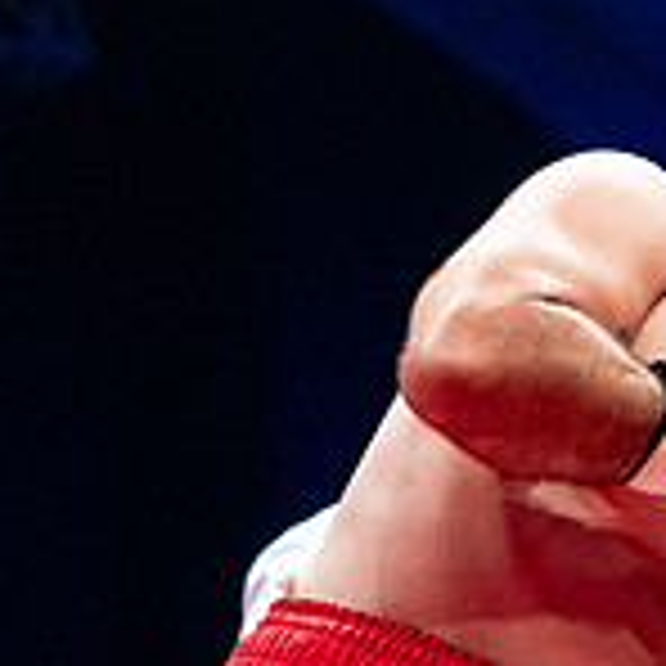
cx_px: 856
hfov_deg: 8.1
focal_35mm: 213
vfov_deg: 8.2
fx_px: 4636
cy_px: 298
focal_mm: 53
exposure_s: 1/1000
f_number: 2.8
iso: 4000
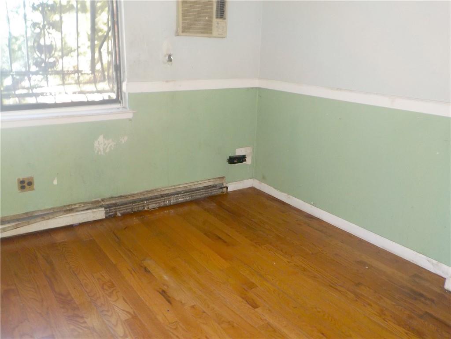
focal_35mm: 30
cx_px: 226
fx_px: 391
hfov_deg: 60.0
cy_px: 170
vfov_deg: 46.8
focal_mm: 4.1
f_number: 3.3
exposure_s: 1/30
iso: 250
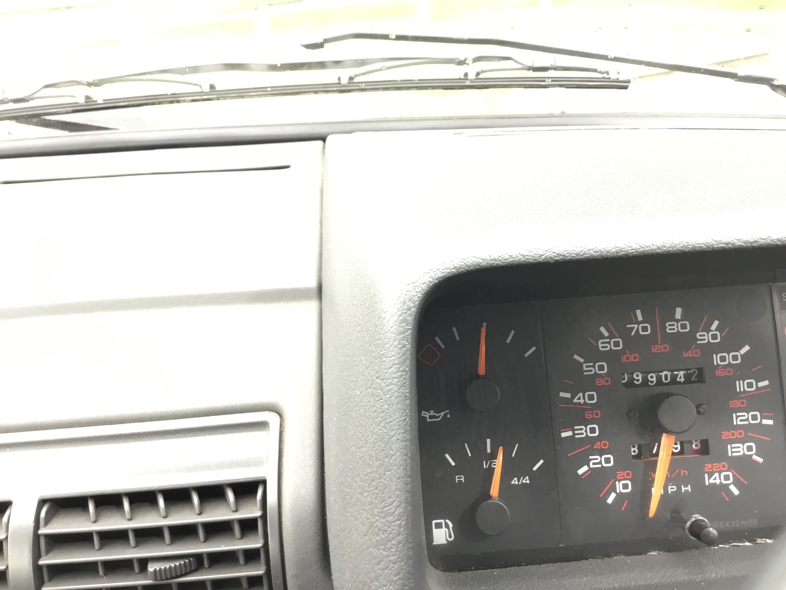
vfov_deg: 45.4
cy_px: 295
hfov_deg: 58.4
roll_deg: +0.7
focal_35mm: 31
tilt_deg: -27.4
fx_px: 704
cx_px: 393
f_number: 2.4
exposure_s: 1/33
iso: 64
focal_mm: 3.3
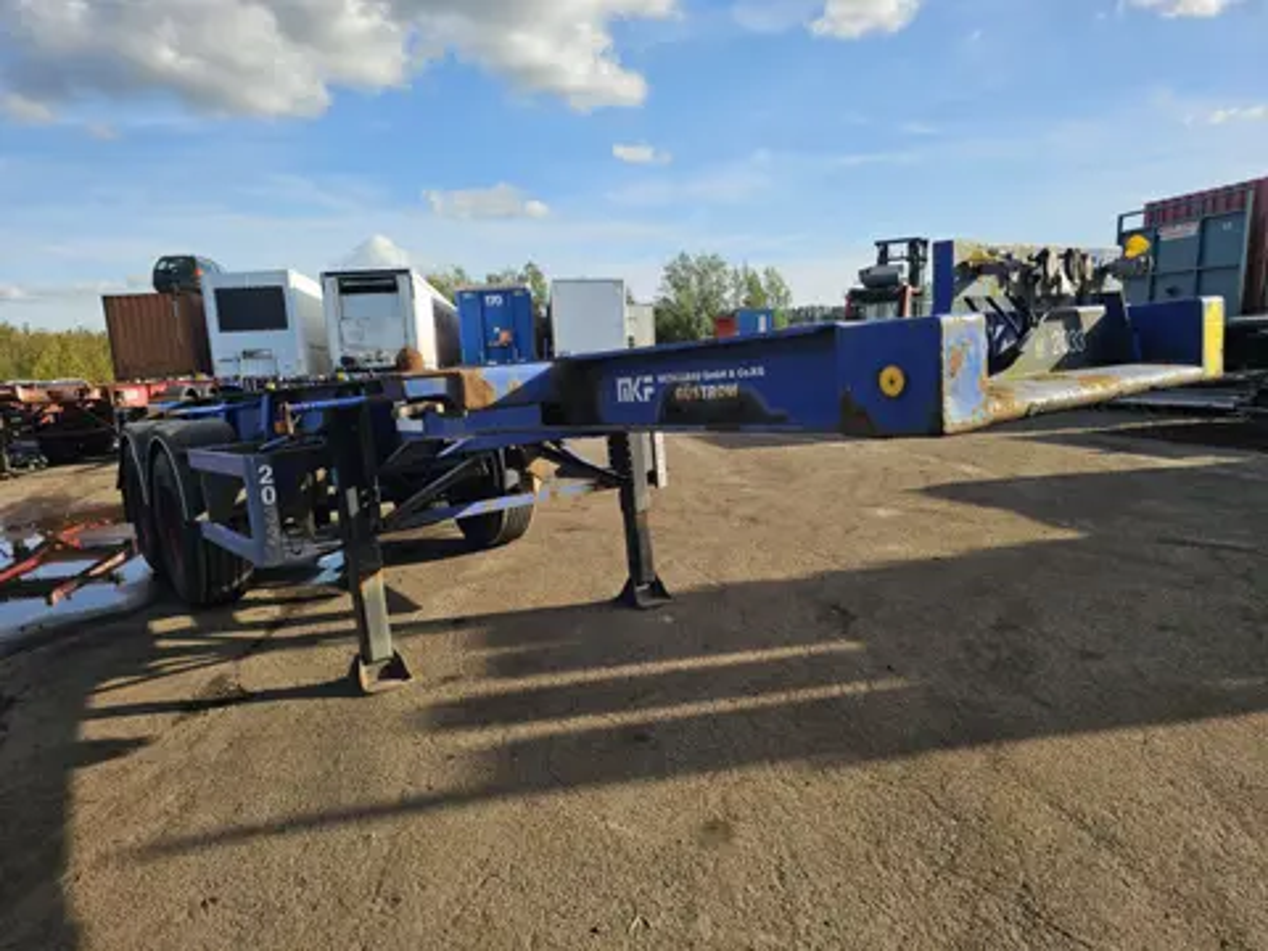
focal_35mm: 23
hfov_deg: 73.9
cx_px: 634
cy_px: 476
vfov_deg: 58.9
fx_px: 843
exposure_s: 1/519
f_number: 1.7
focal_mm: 6.3
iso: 10
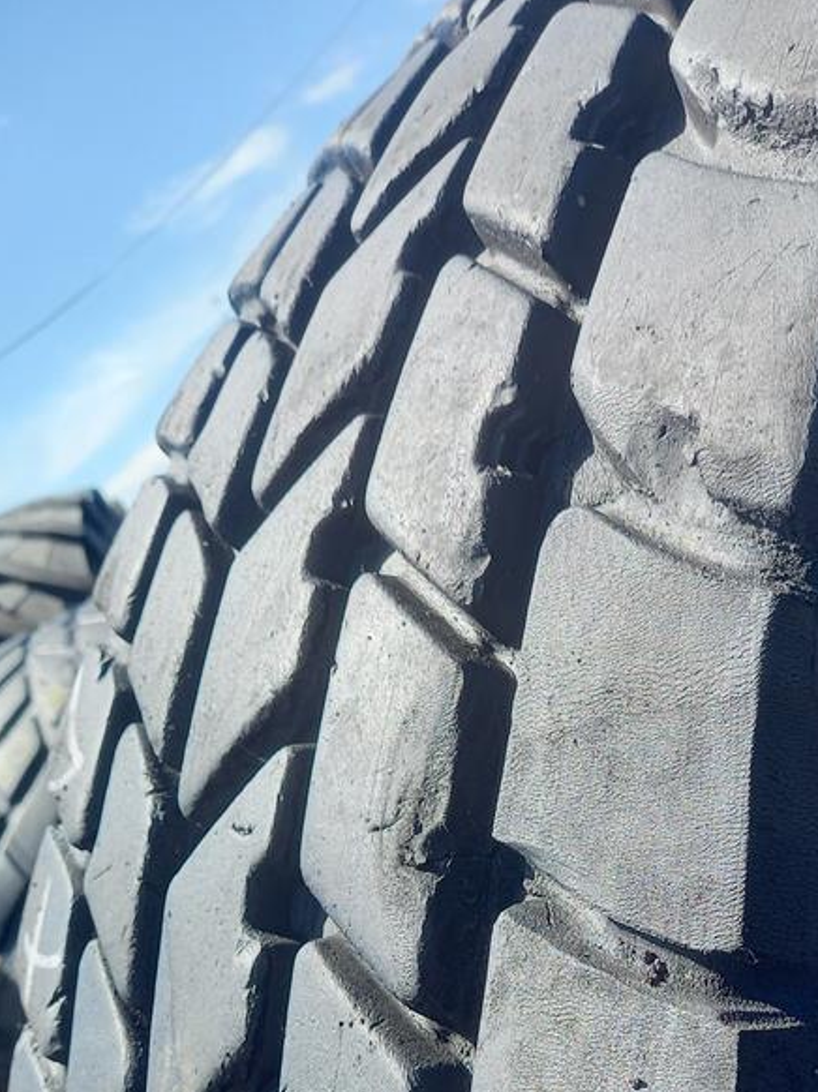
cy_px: 895
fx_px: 1387
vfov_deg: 40.9
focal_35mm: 44
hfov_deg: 32.0
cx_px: 653
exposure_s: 1/246
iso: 50
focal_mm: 4.65
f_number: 1.8
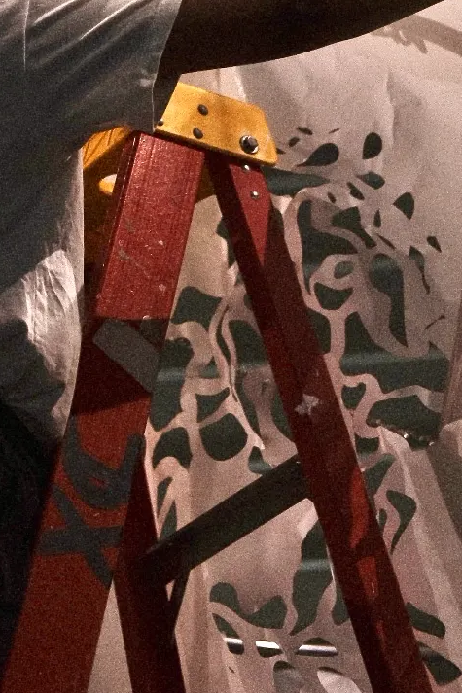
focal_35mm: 132
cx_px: 143
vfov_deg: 15.1
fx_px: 2542
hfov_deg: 10.4
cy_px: -66
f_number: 2
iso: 800
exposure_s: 1/1000
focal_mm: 35
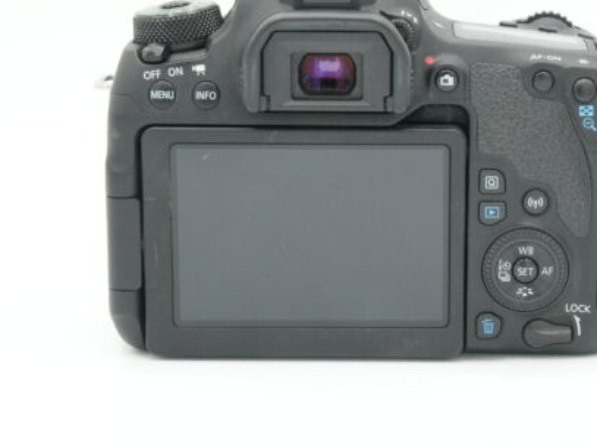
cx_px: 389
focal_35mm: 102
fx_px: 1759
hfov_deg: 19.2
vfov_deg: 14.5
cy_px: 174
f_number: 14
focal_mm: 48
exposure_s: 1/100
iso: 1000
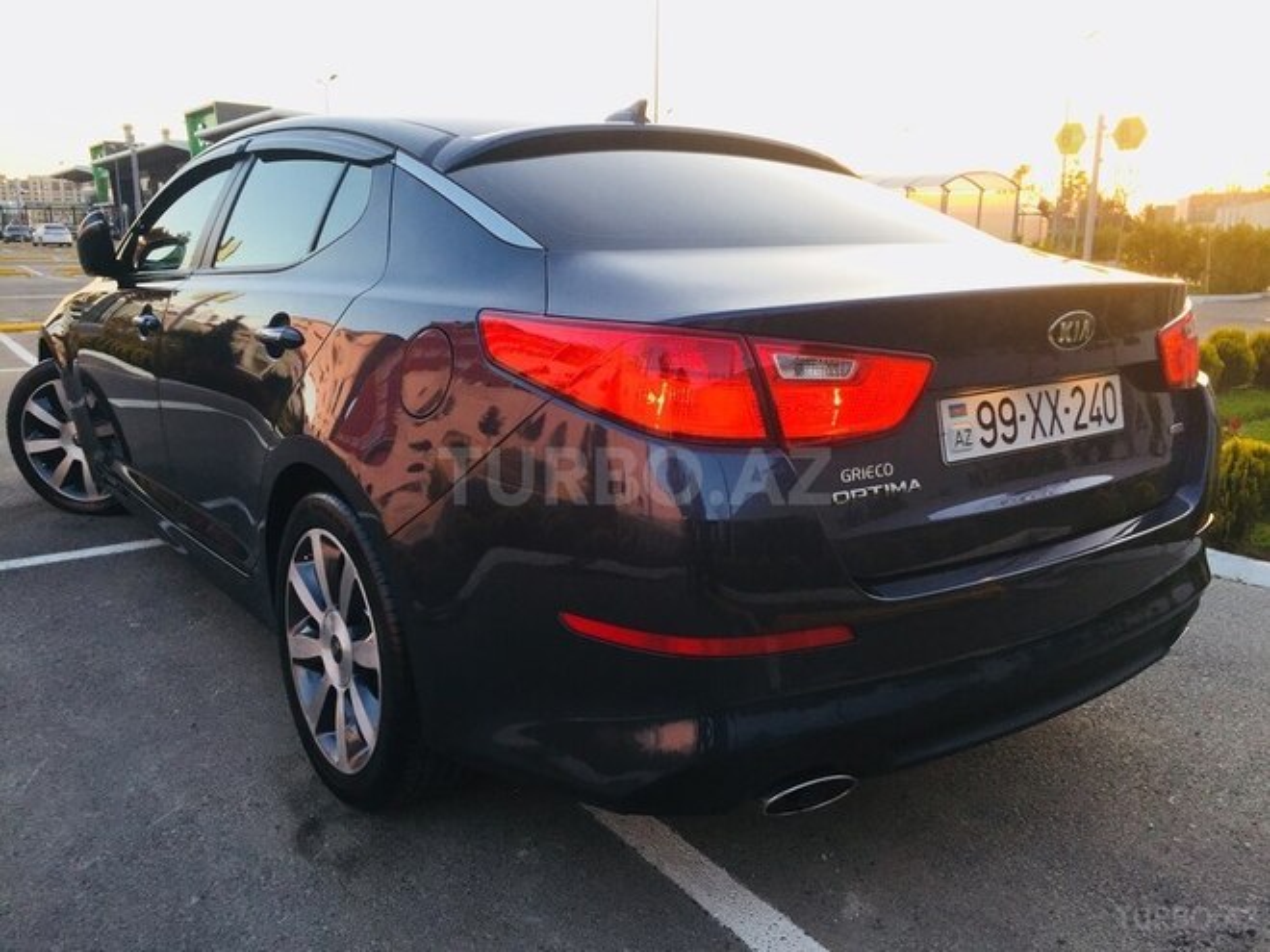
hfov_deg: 61.7
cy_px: 476
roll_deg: +0.1
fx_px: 1064
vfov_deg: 48.2
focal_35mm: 29
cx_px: 635
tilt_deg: -10.9
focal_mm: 4.15
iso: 40
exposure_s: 1/100
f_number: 2.2
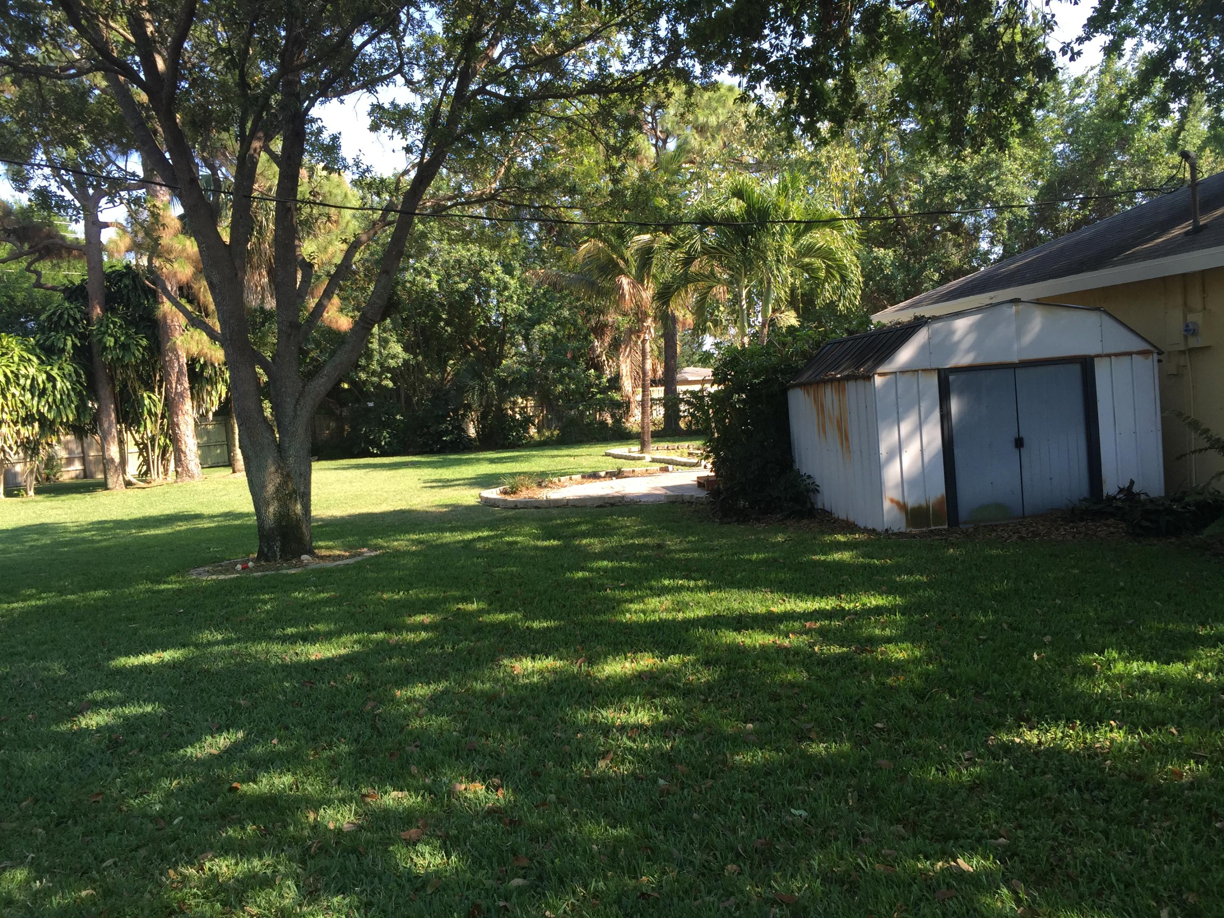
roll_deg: +3.3
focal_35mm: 29
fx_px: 1025
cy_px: 459
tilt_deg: -1.3
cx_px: 612
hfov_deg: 61.7
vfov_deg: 48.2
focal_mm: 4.15
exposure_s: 1/324
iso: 32
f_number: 2.2
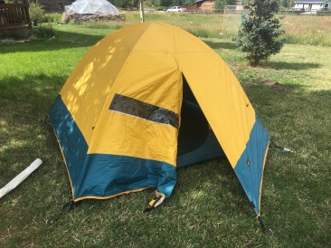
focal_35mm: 29
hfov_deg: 61.7
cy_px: 124
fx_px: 277
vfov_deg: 48.2
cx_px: 166
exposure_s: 1/651
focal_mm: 4.15
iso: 25
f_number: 2.2
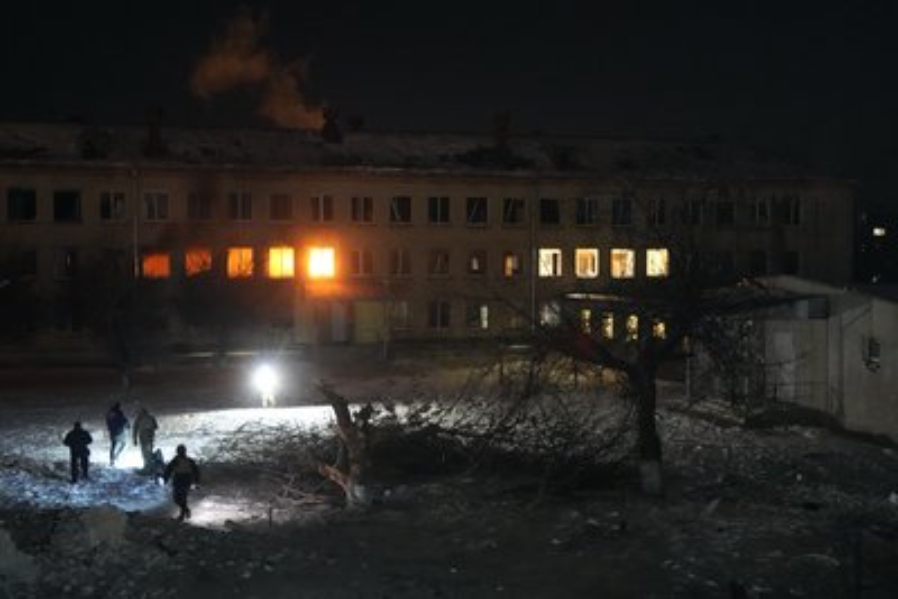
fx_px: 1173
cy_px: 300
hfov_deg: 41.9
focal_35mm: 47
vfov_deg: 28.7
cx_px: 449
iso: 12800
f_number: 2.8
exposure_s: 1/20
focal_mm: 47
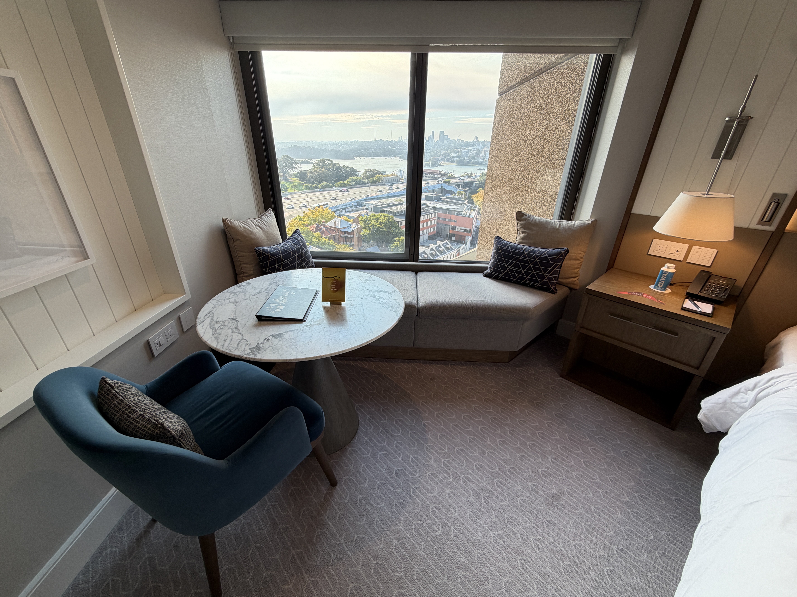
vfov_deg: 85.7
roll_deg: -0.6
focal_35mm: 14
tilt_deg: -26.1
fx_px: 322
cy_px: 298
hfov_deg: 102.1
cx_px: 398
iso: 32
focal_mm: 2.22
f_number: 2.2
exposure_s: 1/100
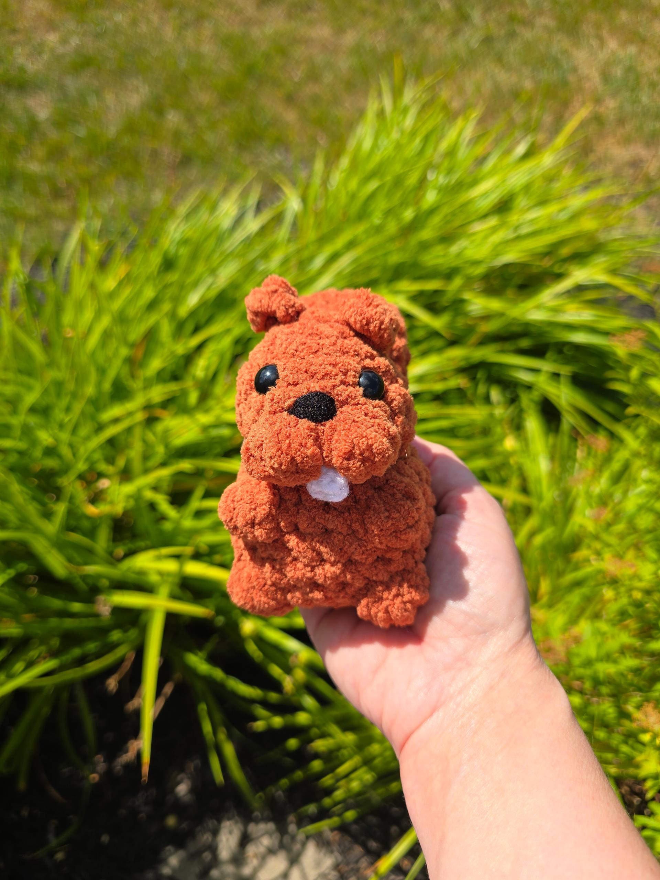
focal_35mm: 23
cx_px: 330
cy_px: 440
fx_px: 585
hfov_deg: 58.9
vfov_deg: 73.9
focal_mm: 6.3
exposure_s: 1/713
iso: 12
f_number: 1.7
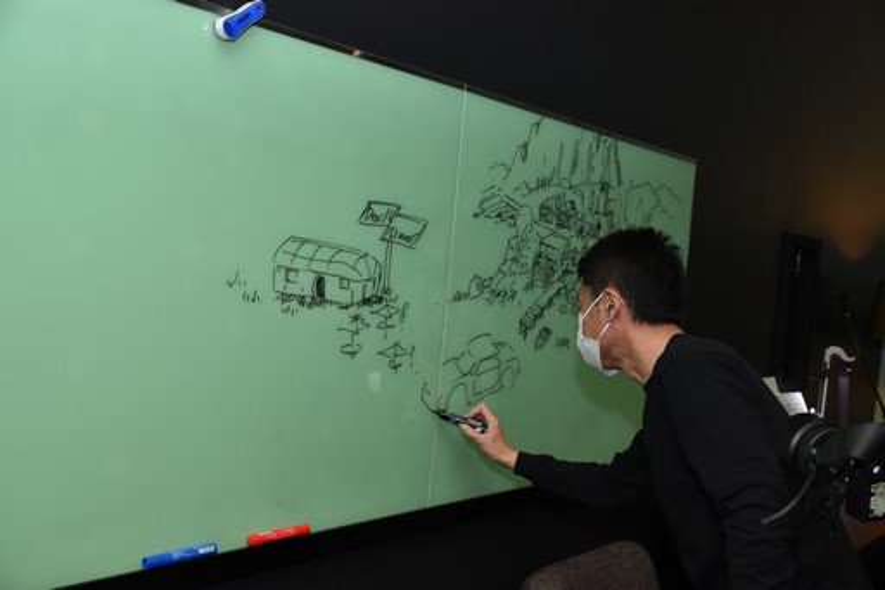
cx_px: 442
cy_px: 295
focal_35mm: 36
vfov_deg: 36.8
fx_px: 885
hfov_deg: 53.1
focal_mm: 24
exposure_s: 1/60
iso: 400
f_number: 3.8
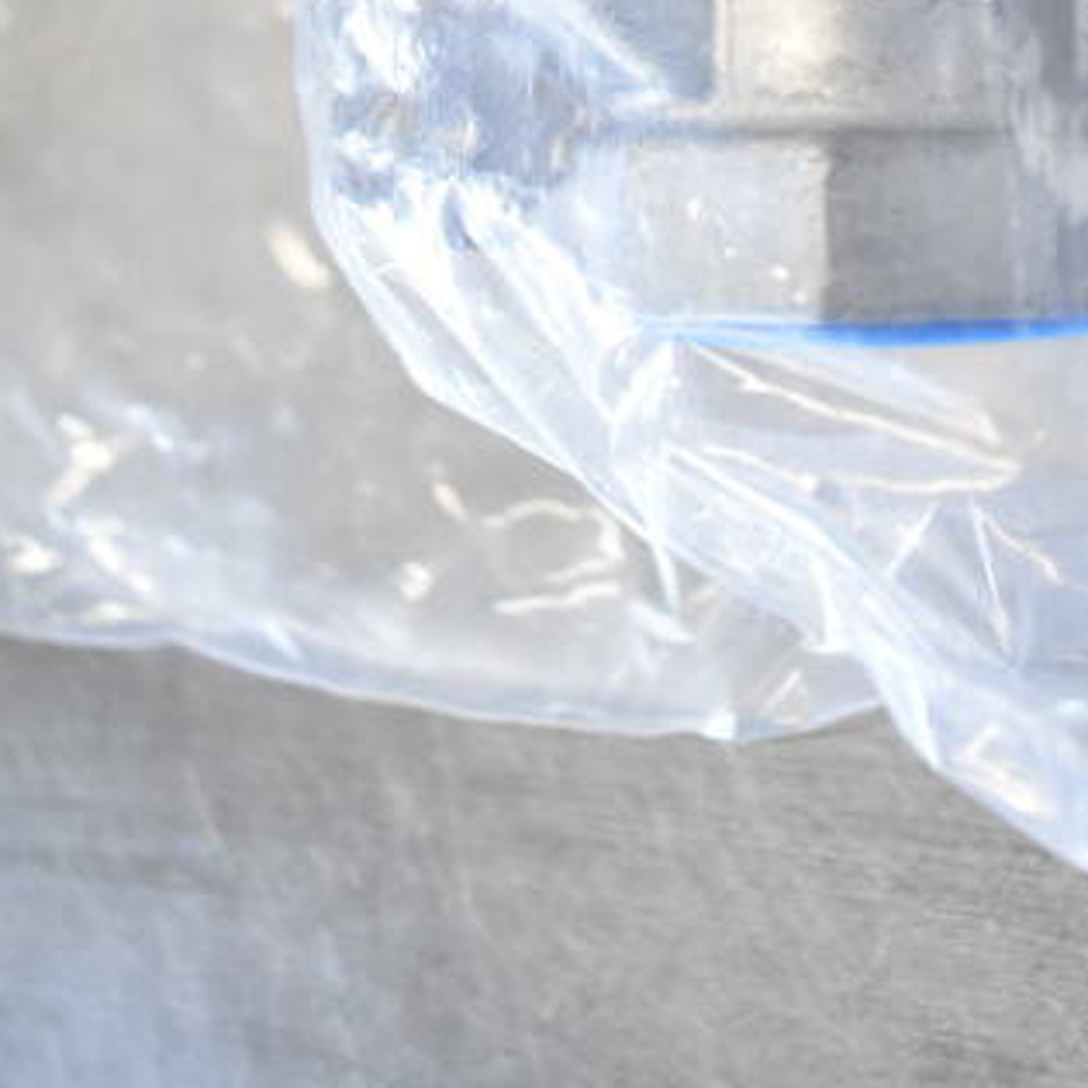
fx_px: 2631
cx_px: 922
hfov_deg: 22.9
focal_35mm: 74
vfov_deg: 20.6
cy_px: -456
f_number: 4
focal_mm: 20
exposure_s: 1/100
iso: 1600
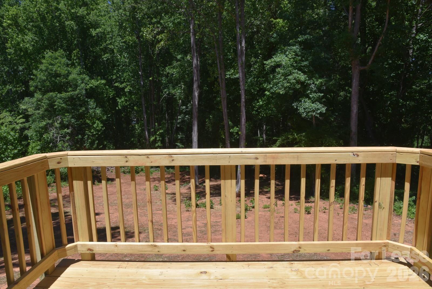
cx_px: 216
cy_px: 144
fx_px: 288
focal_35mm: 24
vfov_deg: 53.2
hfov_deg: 73.7
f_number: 11
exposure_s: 1/500
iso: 640
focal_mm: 24
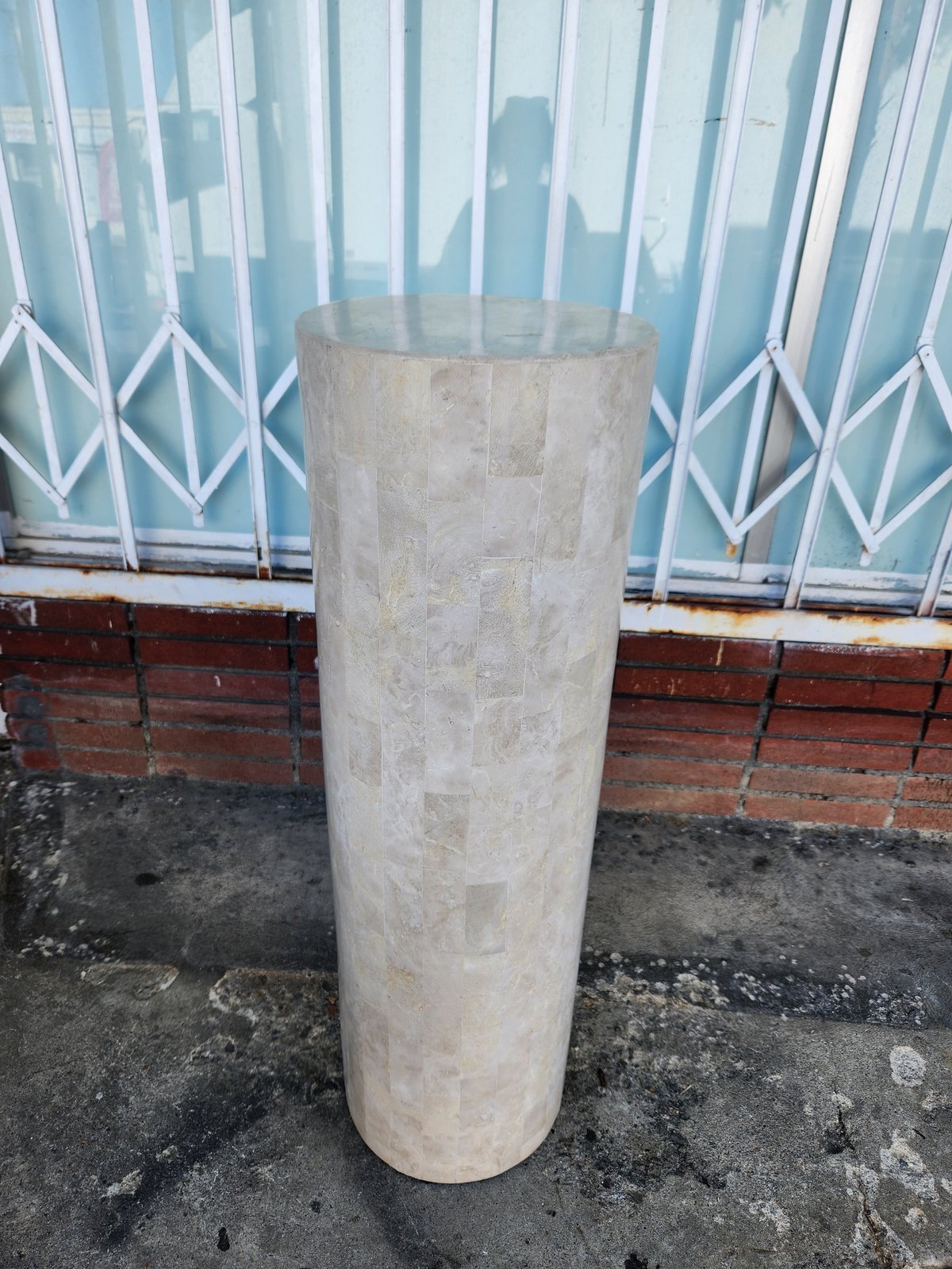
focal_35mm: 23
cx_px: 476
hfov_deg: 58.9
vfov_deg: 73.9
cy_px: 634
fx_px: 843
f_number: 1.8
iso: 20
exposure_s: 1/316
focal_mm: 5.4
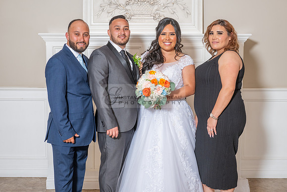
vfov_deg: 22.9
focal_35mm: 59
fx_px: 474
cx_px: 143
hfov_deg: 33.7
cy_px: 96
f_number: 4.5
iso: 640
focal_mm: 58
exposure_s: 1/160
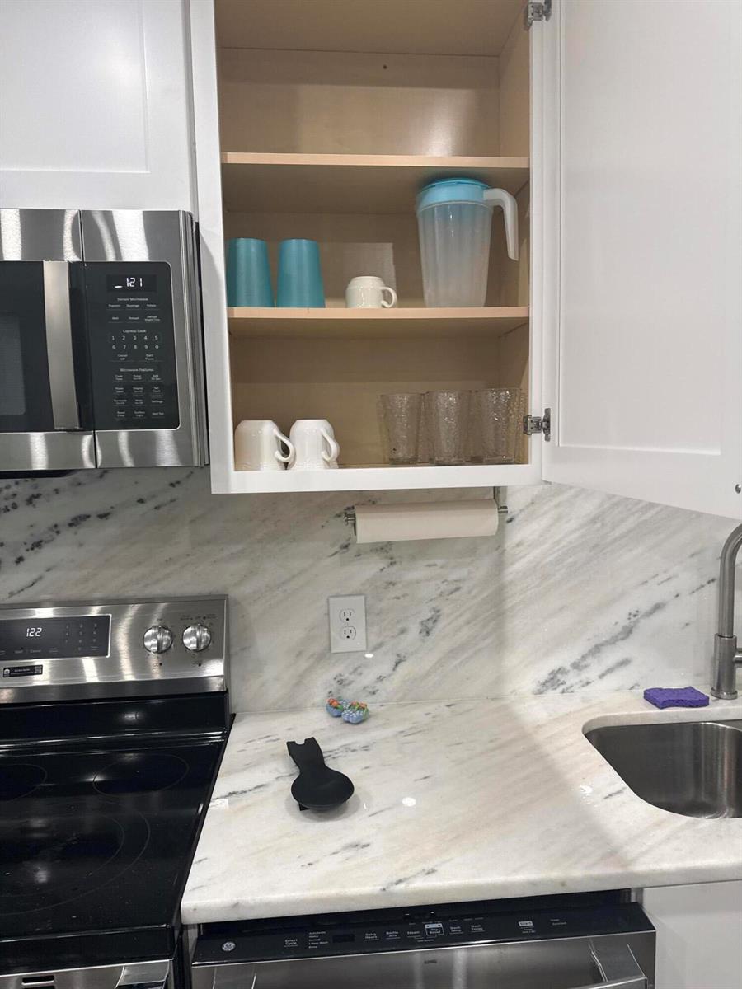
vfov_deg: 71.6
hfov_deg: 56.8
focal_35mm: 24
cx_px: 371
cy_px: 494
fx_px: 686
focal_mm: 6.76
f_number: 1.78
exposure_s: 1/120
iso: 200
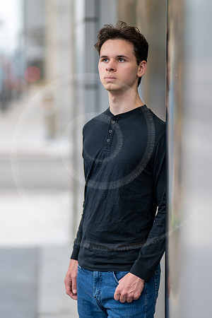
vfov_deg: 16.1
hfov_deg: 10.8
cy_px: 159
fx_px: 1122
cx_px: 106
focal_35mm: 127
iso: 250
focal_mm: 85
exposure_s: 1/640
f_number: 1.3
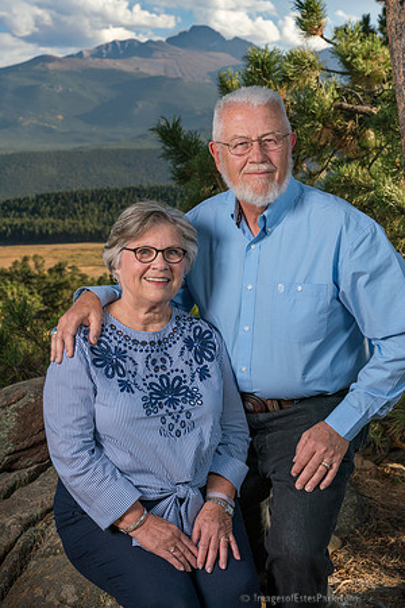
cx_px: 202
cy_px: 304
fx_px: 928
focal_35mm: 55
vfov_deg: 36.2
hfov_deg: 24.6
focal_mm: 55
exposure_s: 1/250
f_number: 8
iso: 100
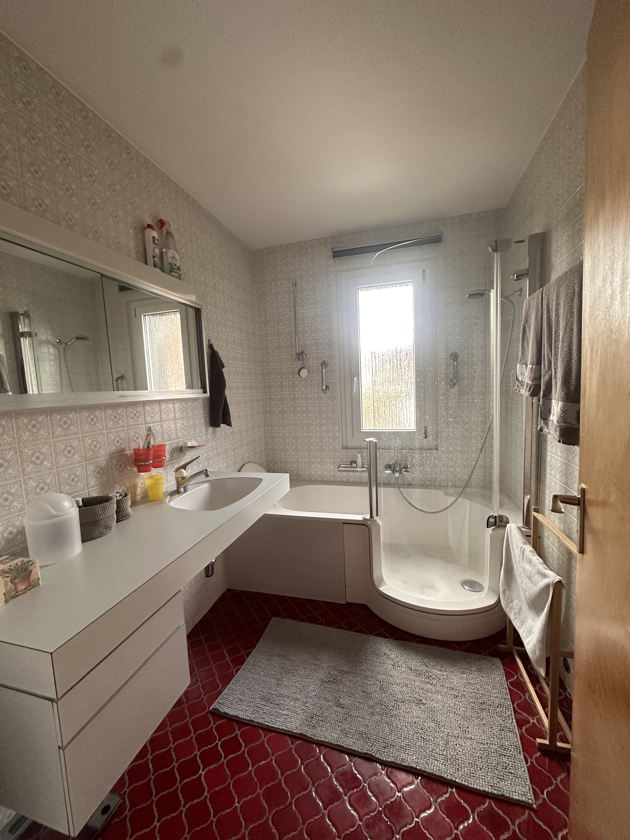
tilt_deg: -3.6
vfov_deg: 102.1
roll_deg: +1.6
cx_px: 315
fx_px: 340
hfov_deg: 85.7
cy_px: 420
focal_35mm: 14
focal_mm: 2.22
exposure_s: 1/94
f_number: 2.2
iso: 320
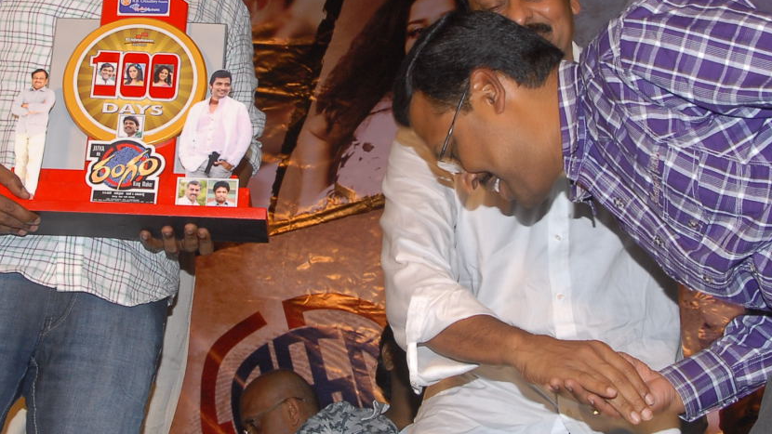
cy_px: 93
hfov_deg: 25.0
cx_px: 356
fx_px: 1740
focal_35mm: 85
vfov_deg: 14.2
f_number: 6.3
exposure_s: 1/125
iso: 320
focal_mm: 28
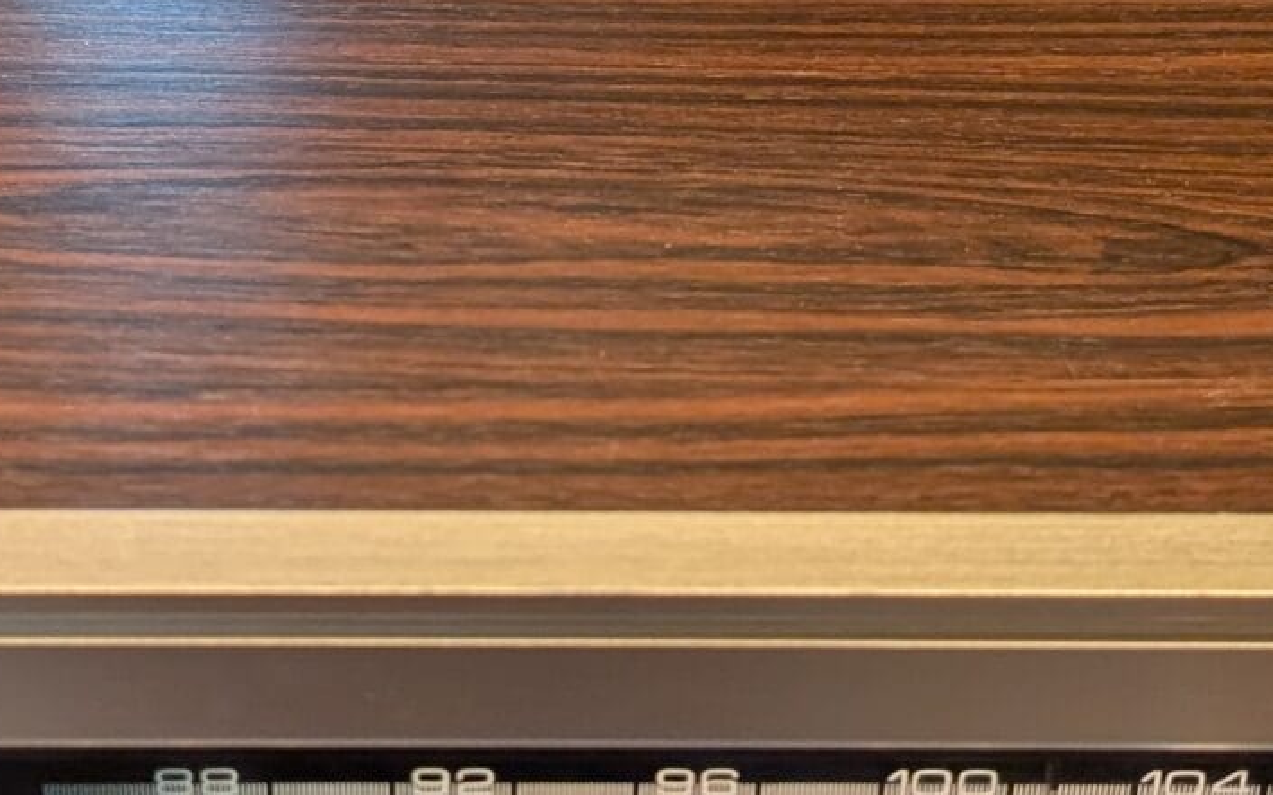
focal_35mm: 92
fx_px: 3192
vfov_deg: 14.2
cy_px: 547
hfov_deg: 22.5
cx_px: 490
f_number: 1.68
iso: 32
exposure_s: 1/451
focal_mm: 6.9
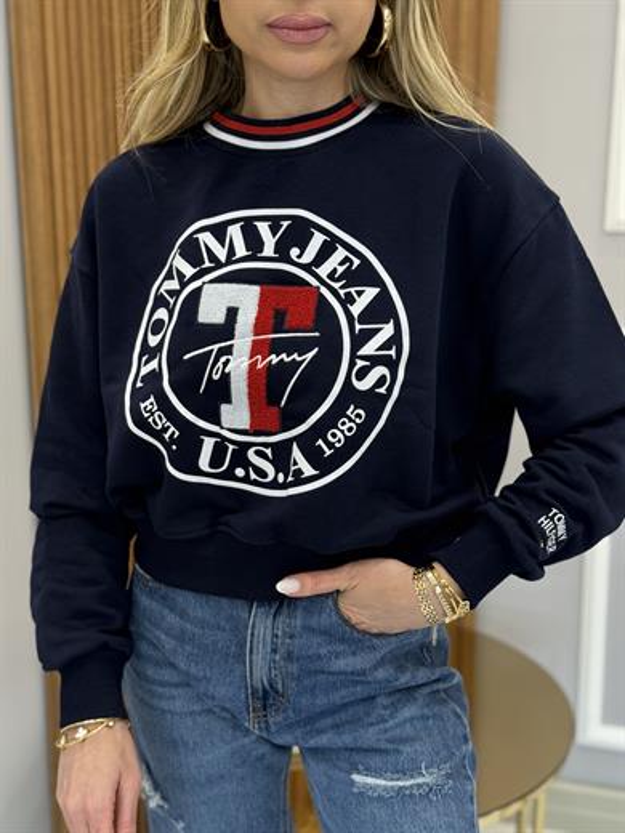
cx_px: 312
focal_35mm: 48
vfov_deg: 39.7
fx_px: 1156
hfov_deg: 30.3
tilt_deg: -13.8
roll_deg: -0.1
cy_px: 416
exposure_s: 1/100
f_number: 1.78
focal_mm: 6.76
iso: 100
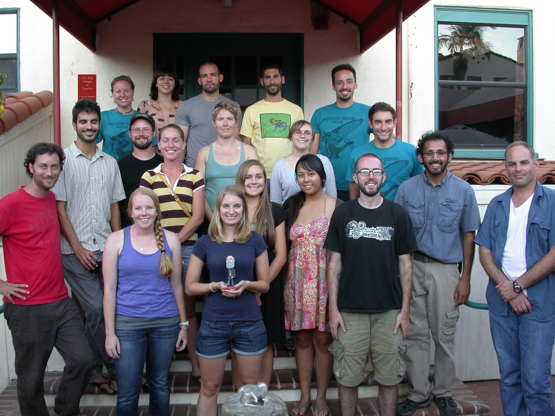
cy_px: 208
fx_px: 609
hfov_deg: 49.0
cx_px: 278
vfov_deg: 37.7
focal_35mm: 38
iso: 100
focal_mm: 7.85
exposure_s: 1/89
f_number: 3.7
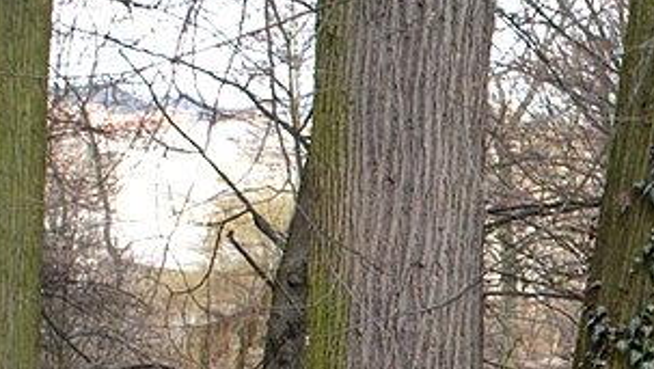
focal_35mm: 140
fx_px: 2430
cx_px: 876
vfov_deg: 8.6
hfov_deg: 14.6
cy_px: 414
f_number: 5.6
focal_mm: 30
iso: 100
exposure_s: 1/60
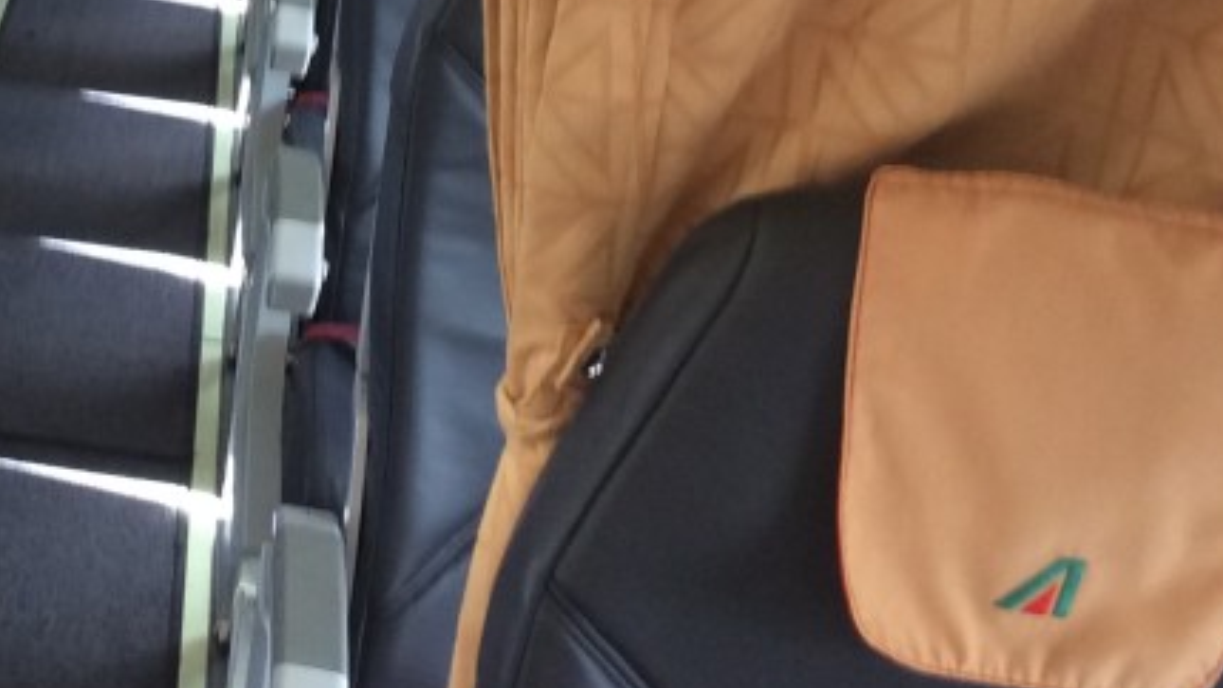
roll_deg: -6.1
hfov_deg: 24.4
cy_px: -141
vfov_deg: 14.1
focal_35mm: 83
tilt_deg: -12.4
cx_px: -11
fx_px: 2692
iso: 64
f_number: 2.4
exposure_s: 1/25
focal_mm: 3.3
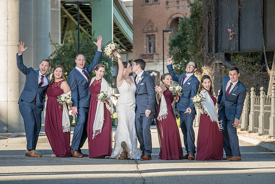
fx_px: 932
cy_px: 92
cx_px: 138
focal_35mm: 122
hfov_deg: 16.8
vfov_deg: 11.2
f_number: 5.6
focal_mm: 122
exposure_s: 1/200
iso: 400
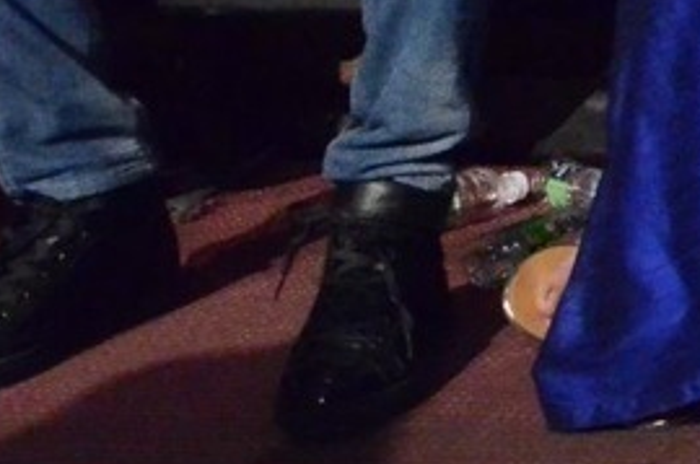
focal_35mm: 120
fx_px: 2329
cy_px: -320
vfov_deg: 10.8
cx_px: 1548
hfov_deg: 13.6
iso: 8000
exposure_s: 1/125
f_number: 5.6
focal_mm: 18
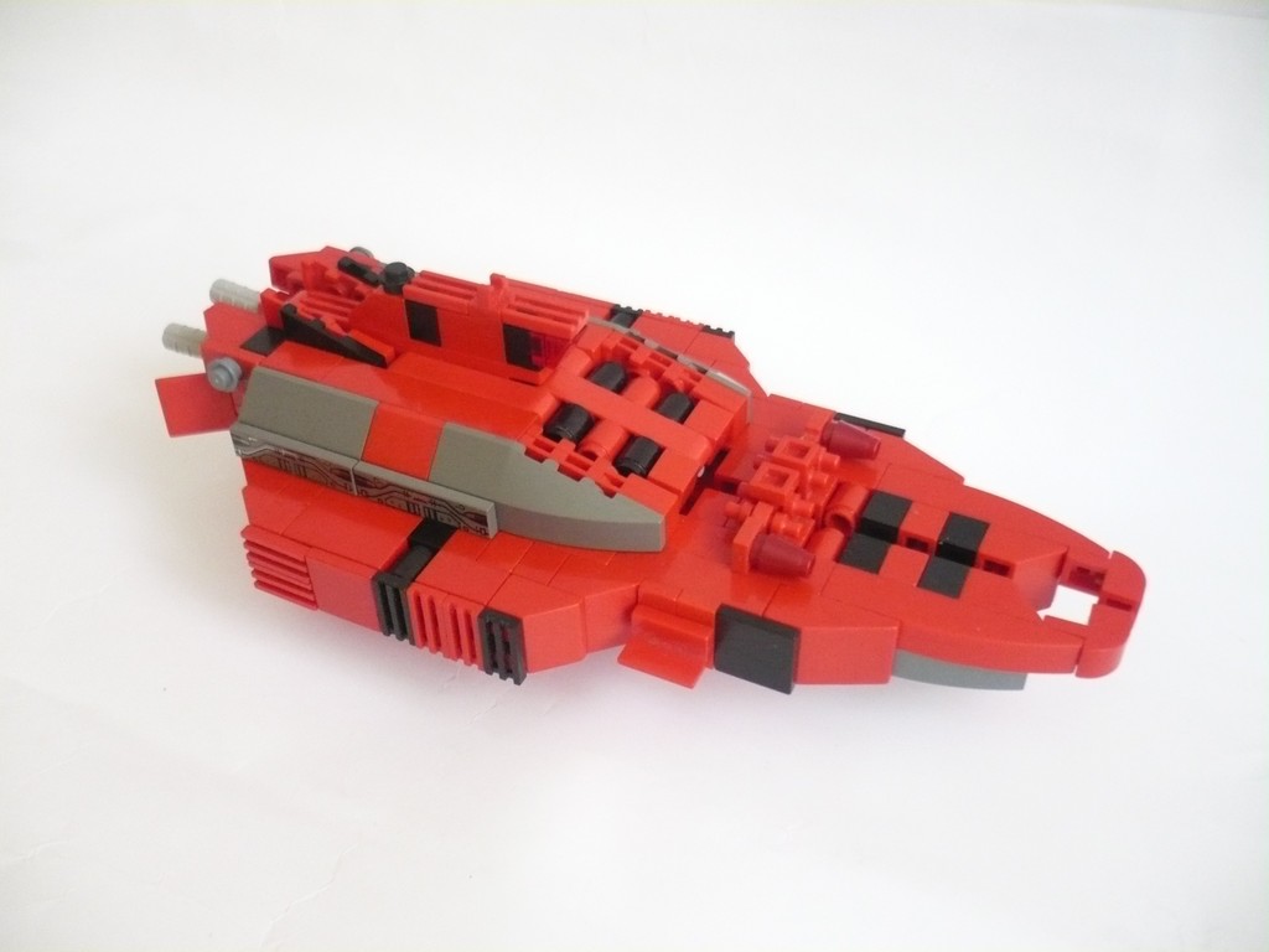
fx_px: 1283
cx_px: 634
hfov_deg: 52.6
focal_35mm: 35
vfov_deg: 40.7
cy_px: 476
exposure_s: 1/13
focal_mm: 5.8
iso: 400
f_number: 2.8
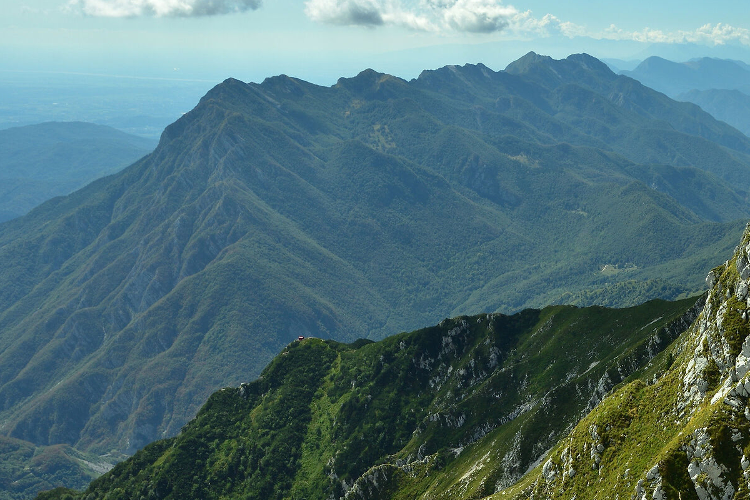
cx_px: 728
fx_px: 958
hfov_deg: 38.5
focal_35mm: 46
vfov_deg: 29.2
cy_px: 264
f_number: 11
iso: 100
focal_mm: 23
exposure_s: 1/400
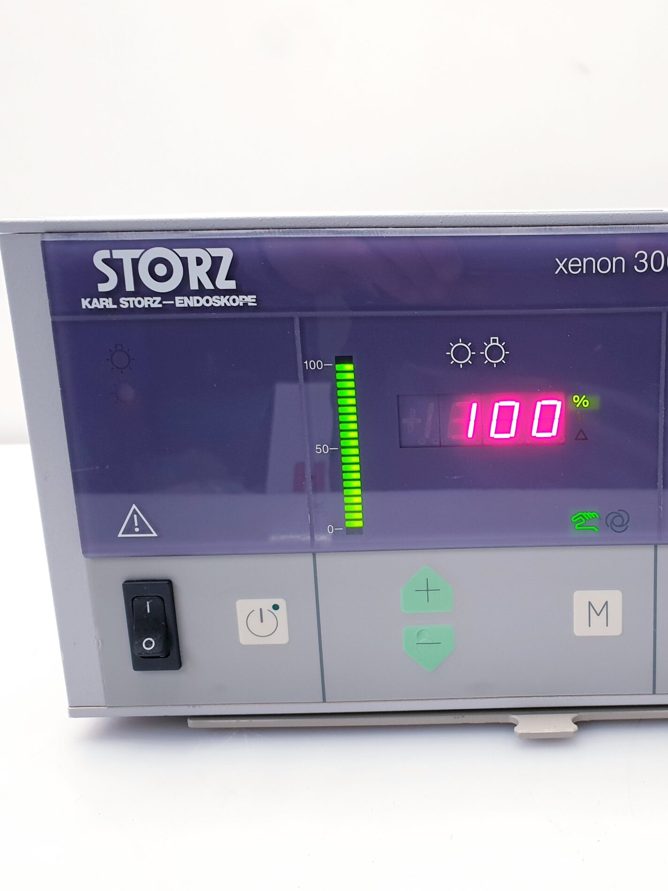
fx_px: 901
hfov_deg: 39.1
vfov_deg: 52.6
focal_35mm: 35
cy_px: 448
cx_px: 536
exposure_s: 1/50
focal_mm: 4.3
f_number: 2.4
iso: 125
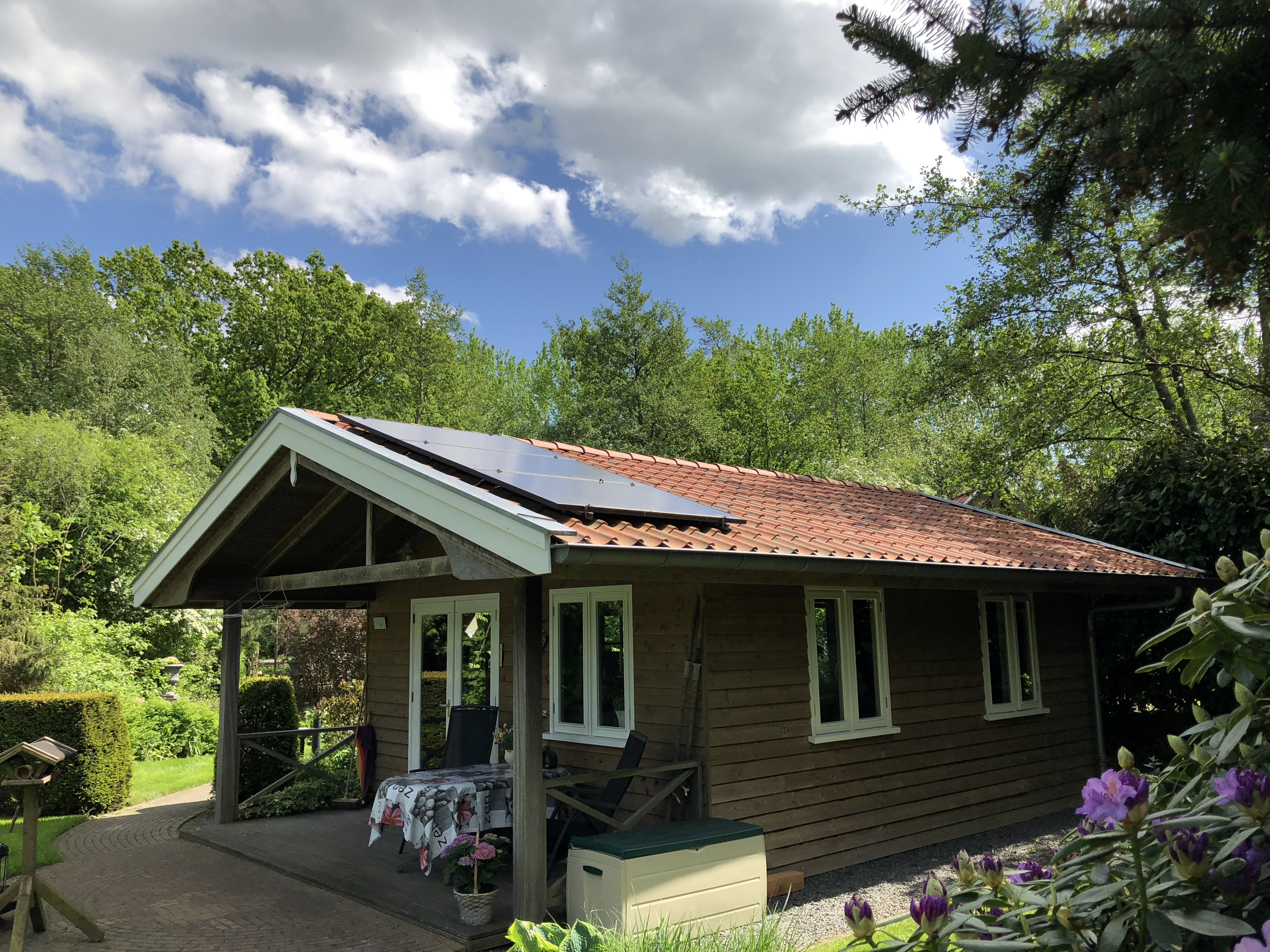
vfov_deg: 49.7
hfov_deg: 63.4
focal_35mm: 28
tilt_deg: +9.2
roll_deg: +1.1
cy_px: 476
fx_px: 1027
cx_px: 635
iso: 20
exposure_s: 1/1656
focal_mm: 3.99
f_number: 1.8
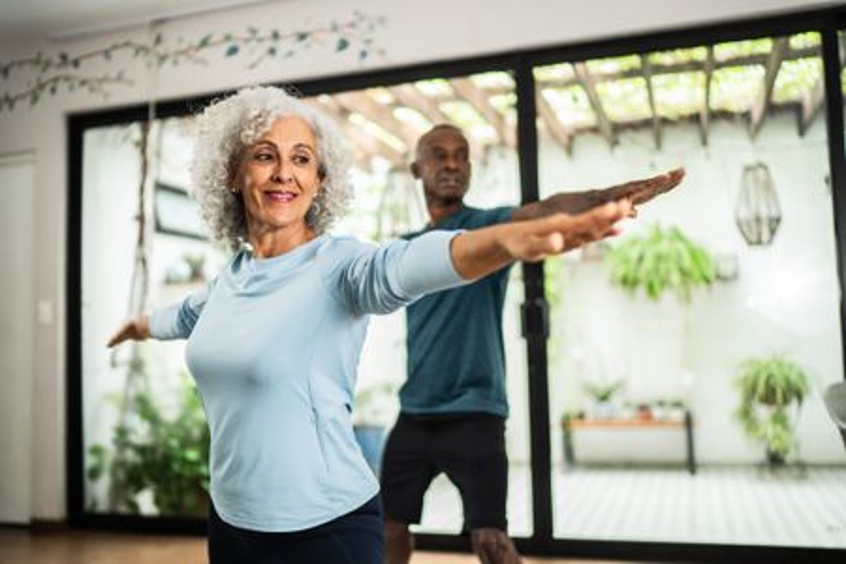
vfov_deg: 37.9
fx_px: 822
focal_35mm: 35
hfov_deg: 54.4
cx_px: 423
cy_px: 282
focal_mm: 35
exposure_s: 1/200
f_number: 1.4
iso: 1600
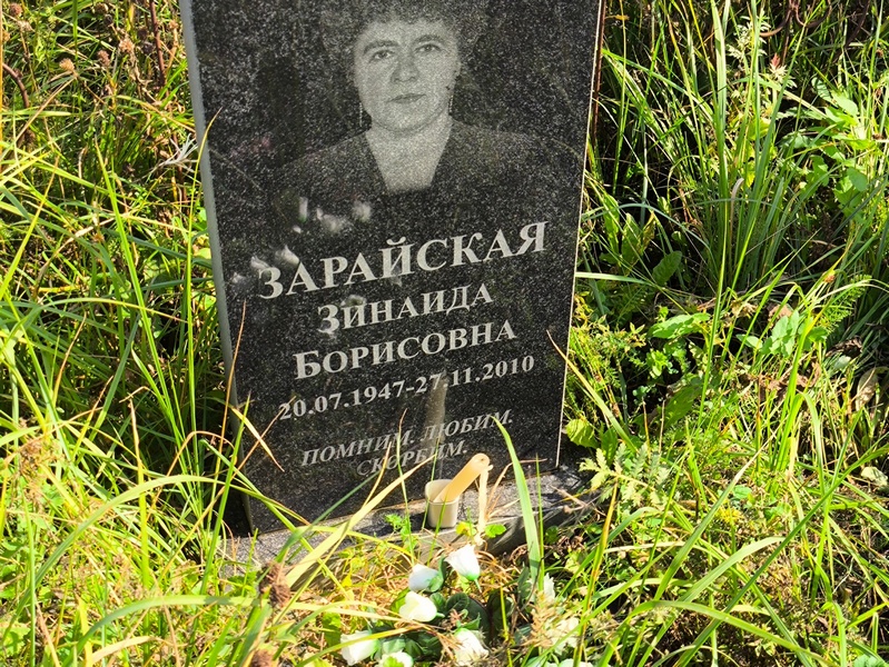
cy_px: 334
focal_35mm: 50
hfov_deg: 38.2
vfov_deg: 29.1
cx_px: 444
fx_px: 1285
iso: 50
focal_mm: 4.71
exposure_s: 1/491
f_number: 1.7
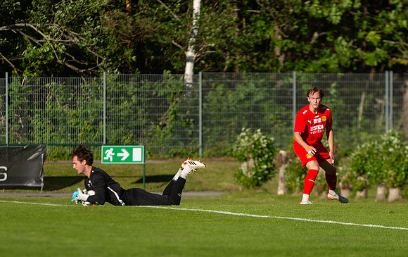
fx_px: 3338
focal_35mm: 300
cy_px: 195
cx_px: 211
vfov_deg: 4.4
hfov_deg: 7.0
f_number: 3.2
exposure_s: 1/1600
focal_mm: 200
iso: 110
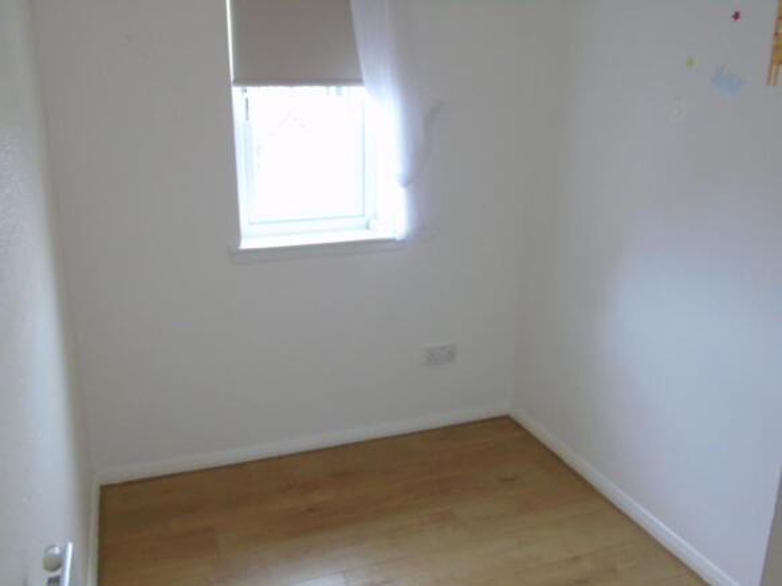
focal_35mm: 29
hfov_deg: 61.7
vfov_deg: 48.2
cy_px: 293
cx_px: 391
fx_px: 655
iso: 400
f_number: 3.6
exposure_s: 1/20
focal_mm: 5.2
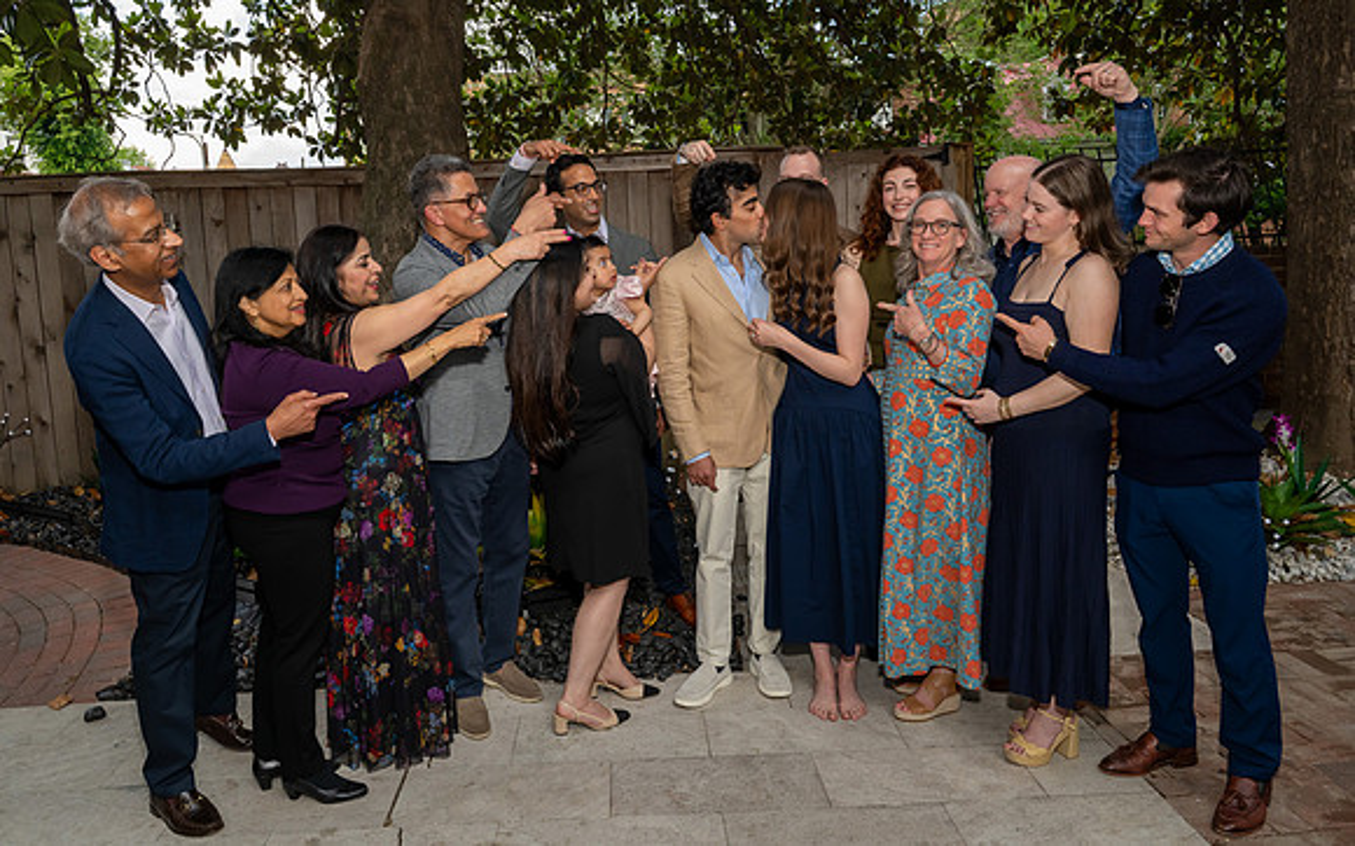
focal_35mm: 26
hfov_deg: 69.8
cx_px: 655
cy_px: 390
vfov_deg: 47.0
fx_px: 971
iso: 1000
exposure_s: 1/250
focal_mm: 24.5
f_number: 9
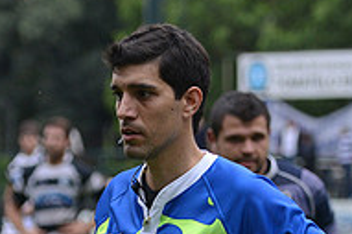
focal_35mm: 353
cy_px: 344
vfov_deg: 3.9
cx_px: 131
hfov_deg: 5.8
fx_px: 3449
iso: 1000
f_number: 4
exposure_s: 1/500
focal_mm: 116
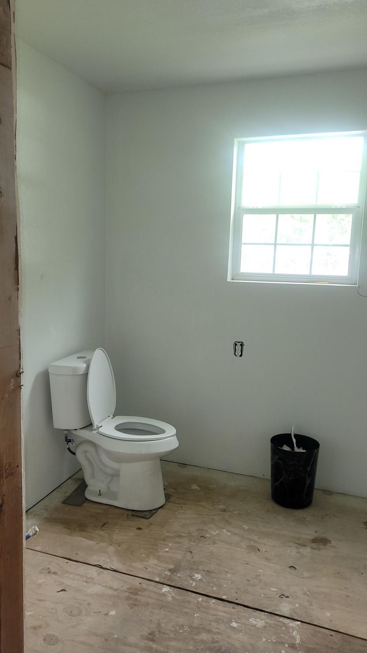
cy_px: 333
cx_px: 175
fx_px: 502
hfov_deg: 40.2
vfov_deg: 66.1
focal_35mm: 29
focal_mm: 5.4
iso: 80
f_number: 1.8
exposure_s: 1/60
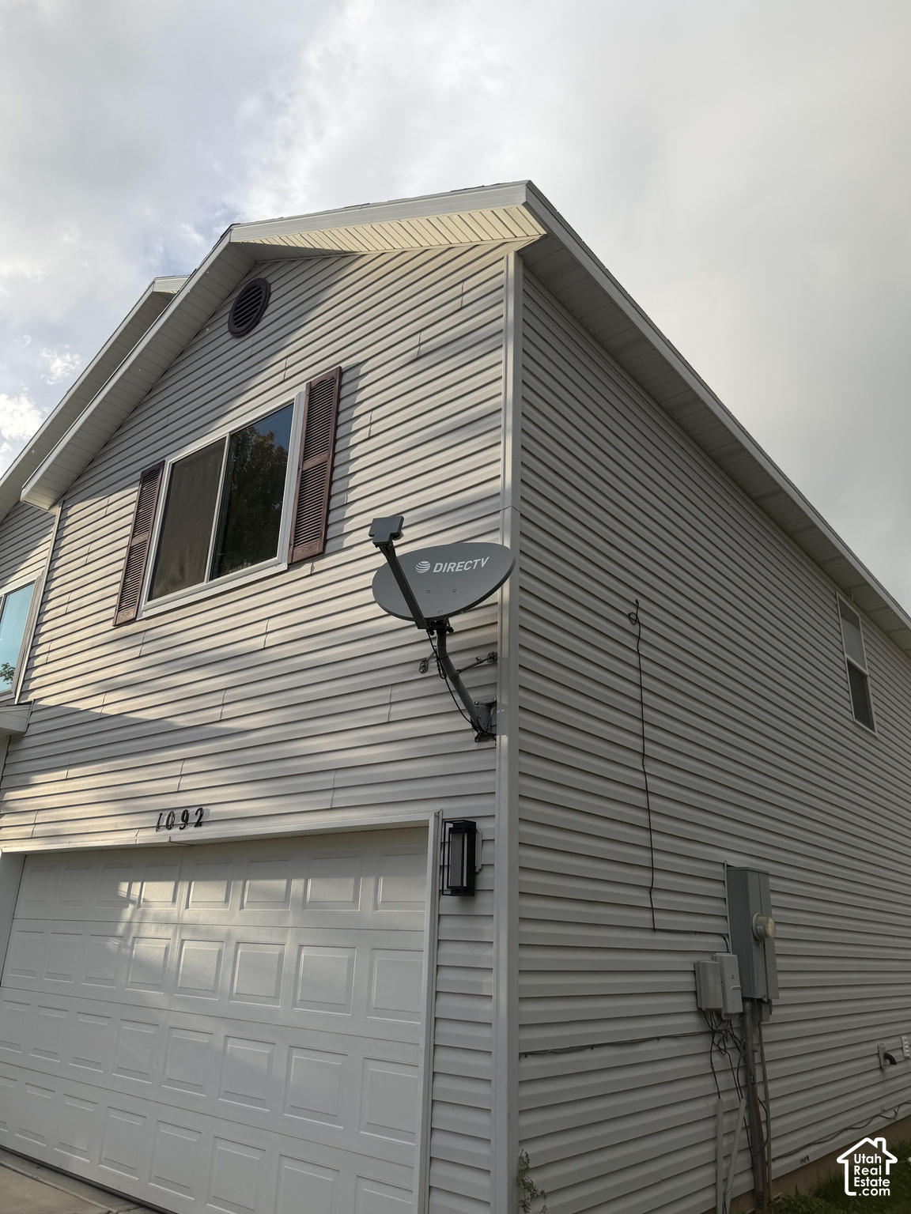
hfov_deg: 56.8
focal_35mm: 24
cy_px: 607
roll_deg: -2.5
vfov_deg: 71.6
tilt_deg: +23.2
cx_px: 456
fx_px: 842
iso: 80
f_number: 1.78
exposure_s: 1/3021
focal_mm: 6.76
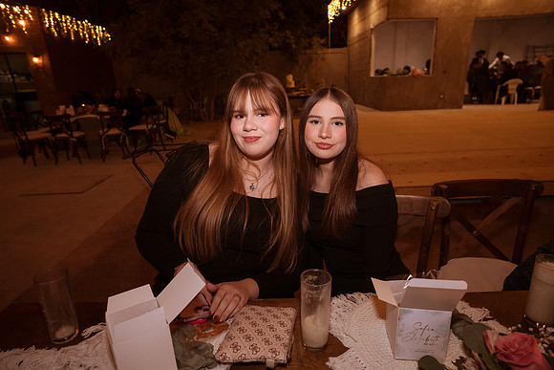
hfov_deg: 84.0
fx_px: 308
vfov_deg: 62.0
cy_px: 185
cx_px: 277
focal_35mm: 20
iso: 1600
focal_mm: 20
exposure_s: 1/30
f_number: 4.5
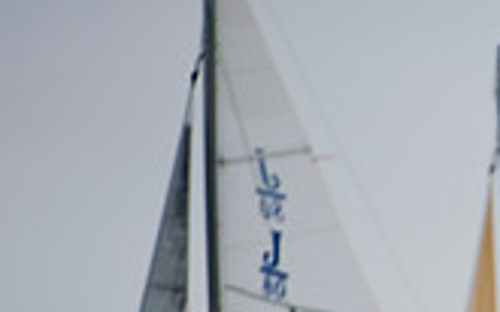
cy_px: 482
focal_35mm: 1432
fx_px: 19507
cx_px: 861
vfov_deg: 0.9
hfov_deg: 1.5
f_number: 4
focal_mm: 400
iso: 500
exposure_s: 1/1600
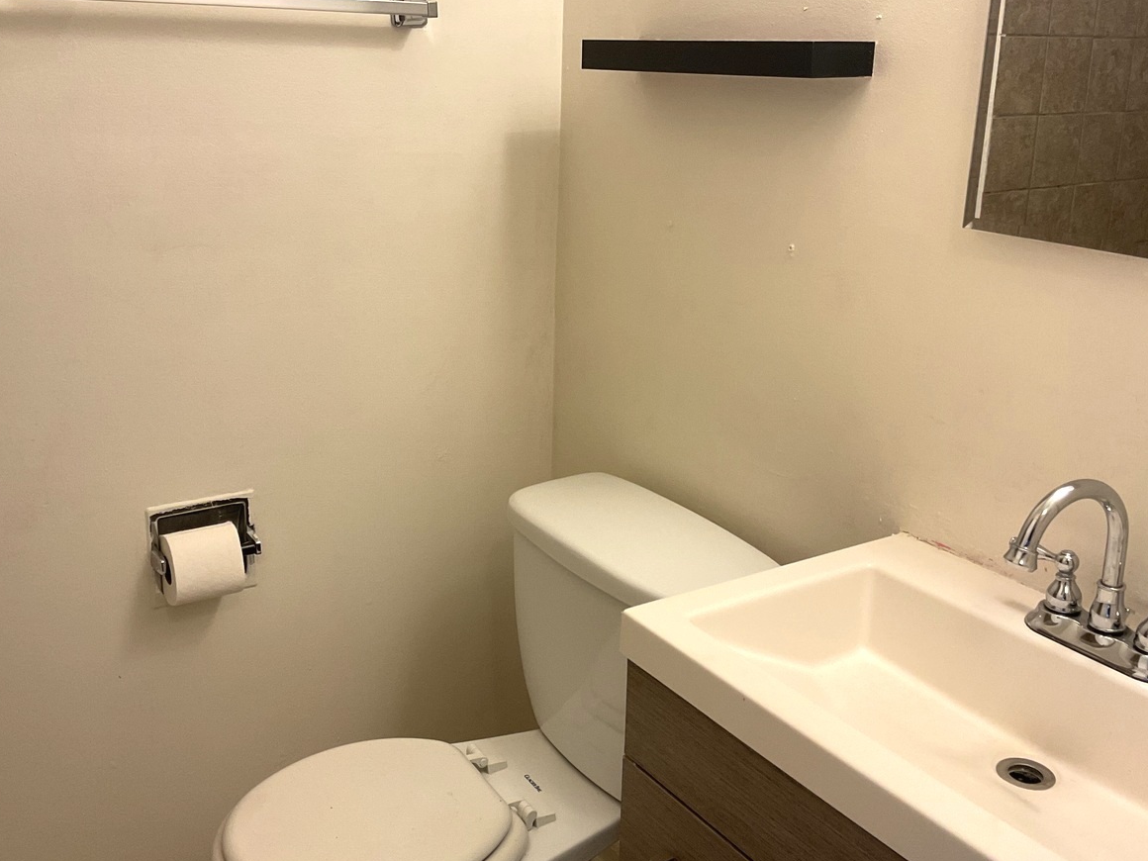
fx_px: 1194
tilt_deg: -14.5
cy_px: 387
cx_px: 571
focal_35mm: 36
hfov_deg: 51.4
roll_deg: -0.9
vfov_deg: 39.6
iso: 64
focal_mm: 3
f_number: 1.8
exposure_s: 1/60
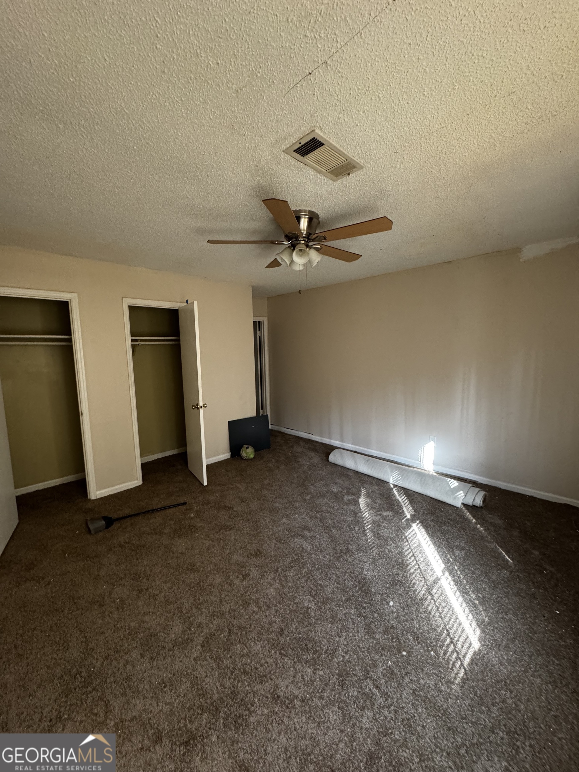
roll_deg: +0.8
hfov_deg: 85.7
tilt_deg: -7.2
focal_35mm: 14
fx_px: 312
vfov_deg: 102.1
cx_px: 290
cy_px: 386
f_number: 2.2
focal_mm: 2.22
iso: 640
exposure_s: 1/60
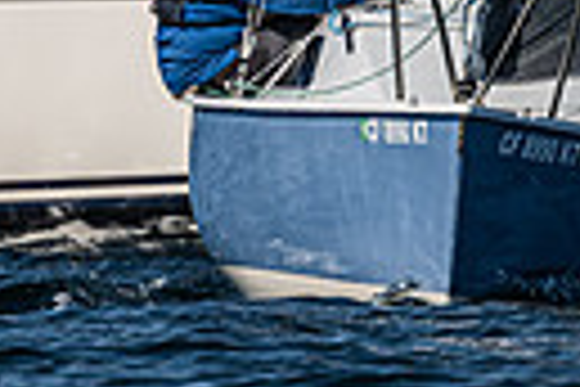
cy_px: -547
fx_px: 34105
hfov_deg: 1.0
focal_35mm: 2117
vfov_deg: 0.6
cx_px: 620
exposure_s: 1/5000
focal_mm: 380
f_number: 5.6
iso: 400
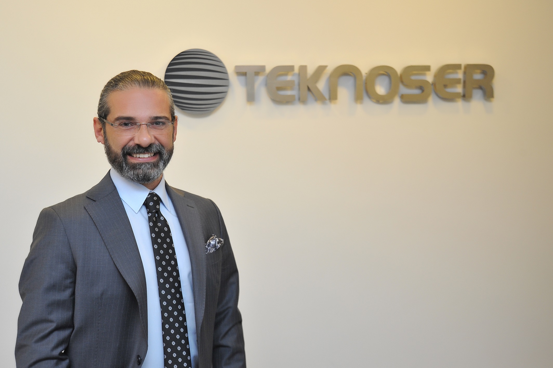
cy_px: 184
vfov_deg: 29.8
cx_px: 276
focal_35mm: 45
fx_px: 691
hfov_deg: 43.6
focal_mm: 45
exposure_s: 1/100
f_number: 4.5
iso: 1600
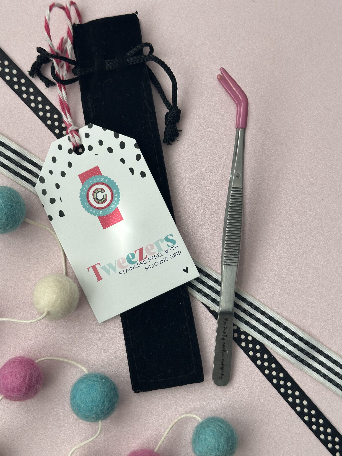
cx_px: 171
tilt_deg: -88.6
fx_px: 632
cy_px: 228
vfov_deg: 39.7
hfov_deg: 30.3
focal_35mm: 48
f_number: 1.78
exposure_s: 1/121
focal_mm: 6.86
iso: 64
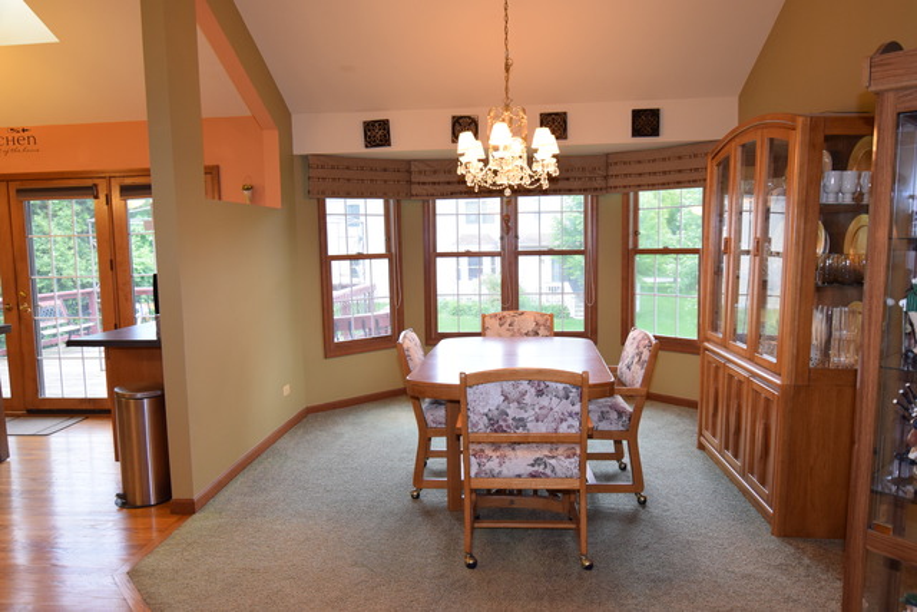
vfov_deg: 53.2
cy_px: 306
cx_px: 458
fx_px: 611
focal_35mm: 24
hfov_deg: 73.7
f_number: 4
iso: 800
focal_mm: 16
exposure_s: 1/60
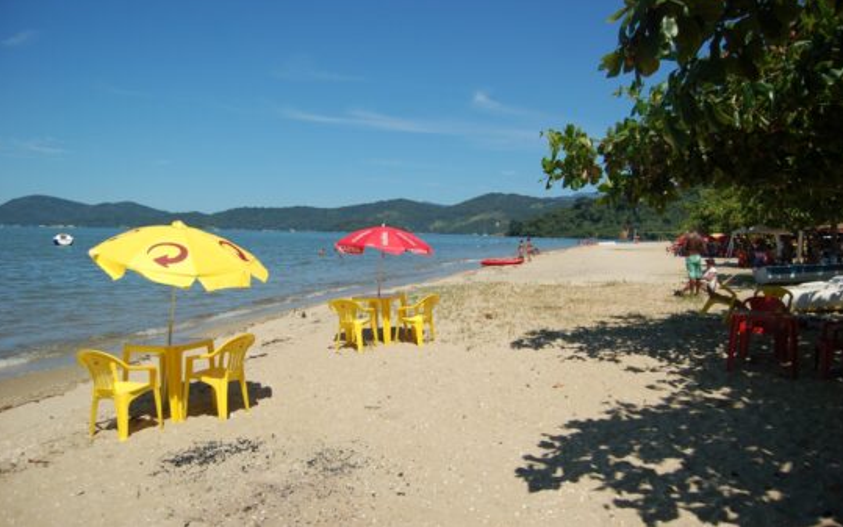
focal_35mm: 28
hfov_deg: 66.5
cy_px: 243
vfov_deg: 44.5
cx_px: 418
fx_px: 643
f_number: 4
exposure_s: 1/2500
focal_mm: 18
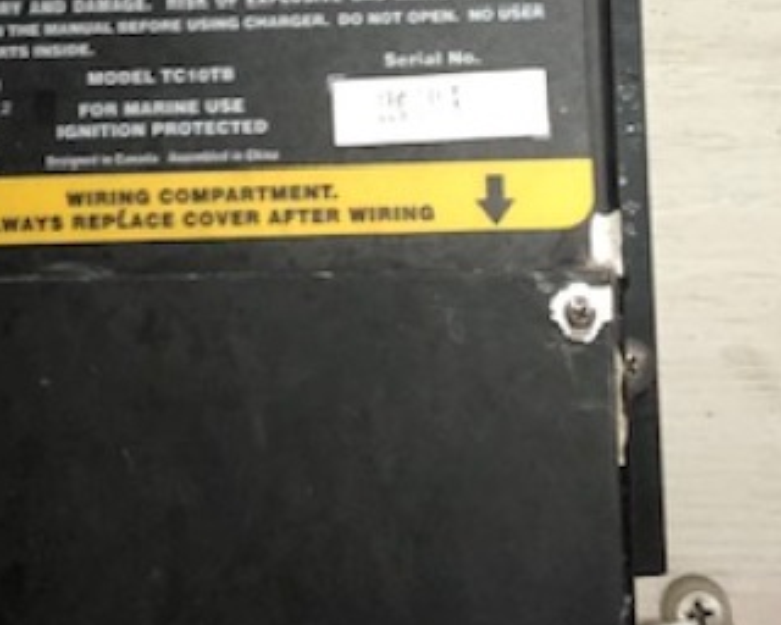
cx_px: 276
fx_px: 1803
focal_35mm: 78
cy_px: -56
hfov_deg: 24.4
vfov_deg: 18.9
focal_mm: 2.87
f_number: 2.2
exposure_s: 1/30
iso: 250
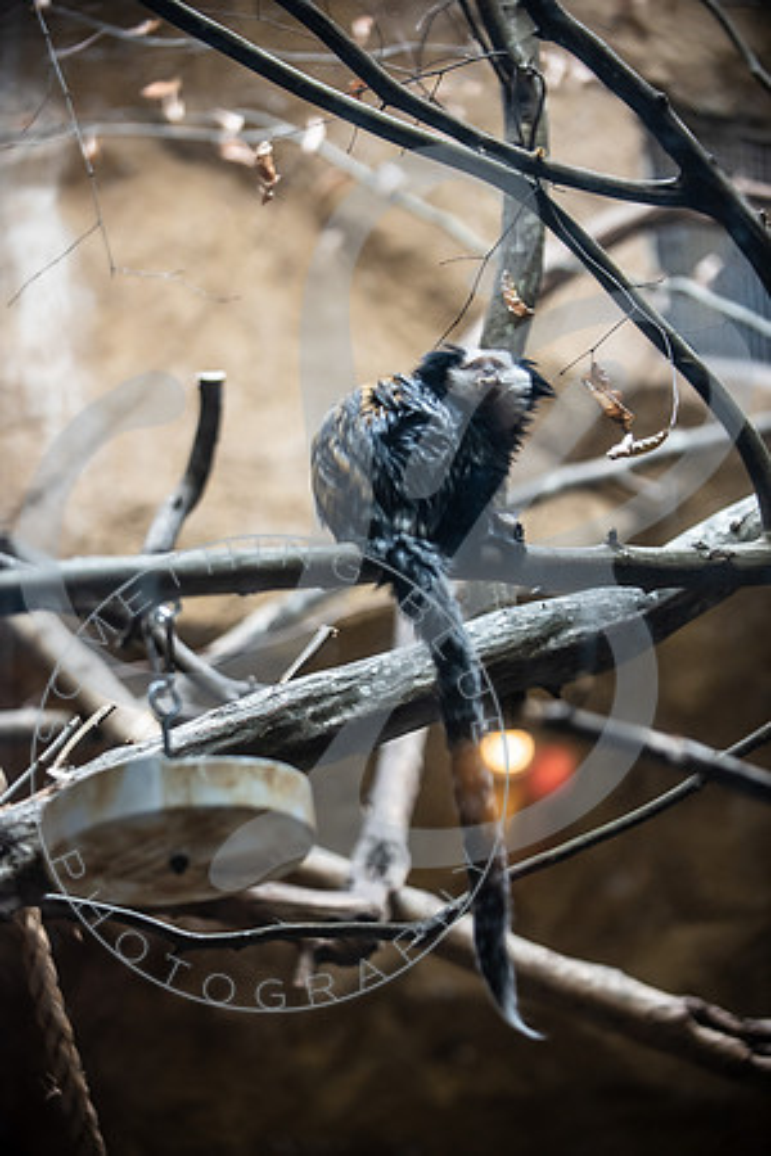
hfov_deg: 15.2
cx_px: 386
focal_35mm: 90
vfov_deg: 22.6
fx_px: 2891
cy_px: 578
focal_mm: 90
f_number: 2.8
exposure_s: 1/160
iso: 1000
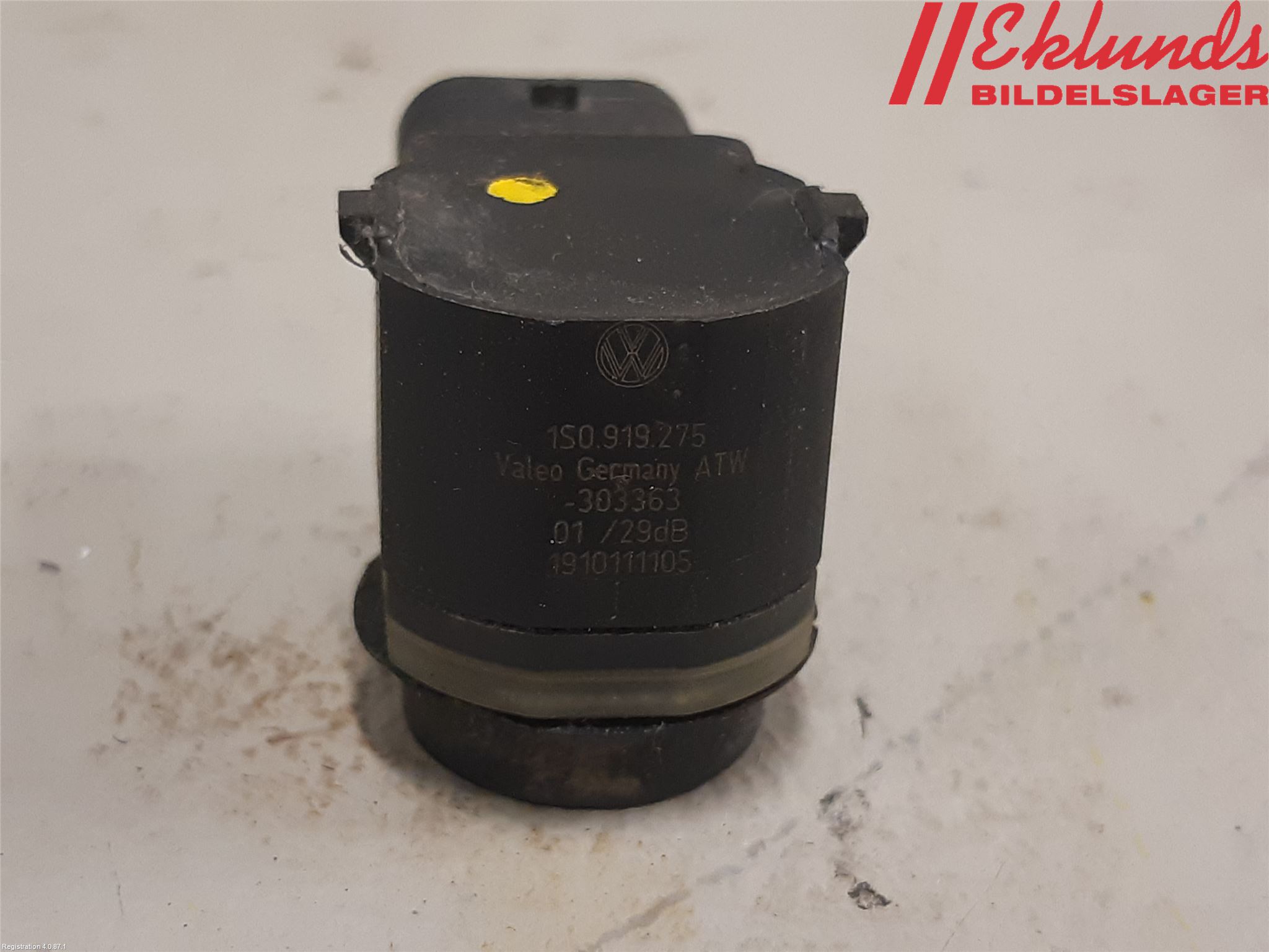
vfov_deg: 53.1
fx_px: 953
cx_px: 634
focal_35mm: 26
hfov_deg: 67.3
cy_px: 476
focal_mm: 3.93
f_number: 1.7
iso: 160
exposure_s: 1/50
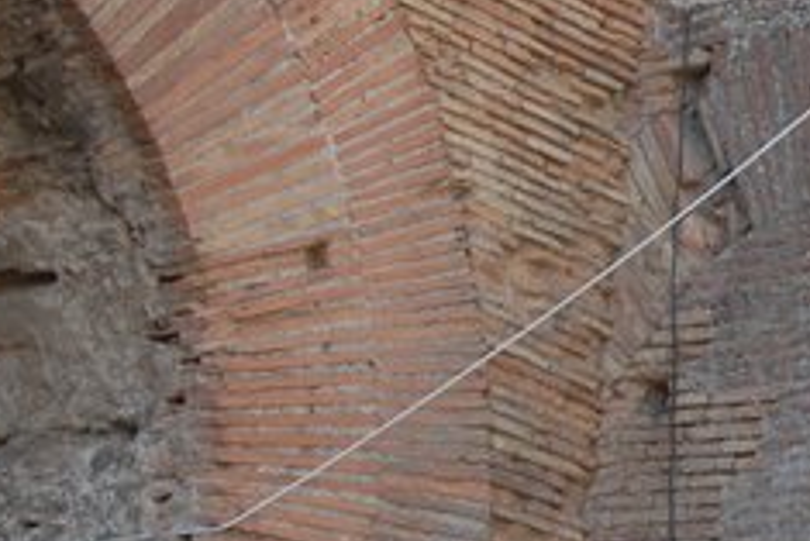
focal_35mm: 153
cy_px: 133
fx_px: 3444
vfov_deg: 9.0
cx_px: 1455
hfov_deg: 12.3
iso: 250
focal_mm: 24
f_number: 10
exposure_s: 1/60
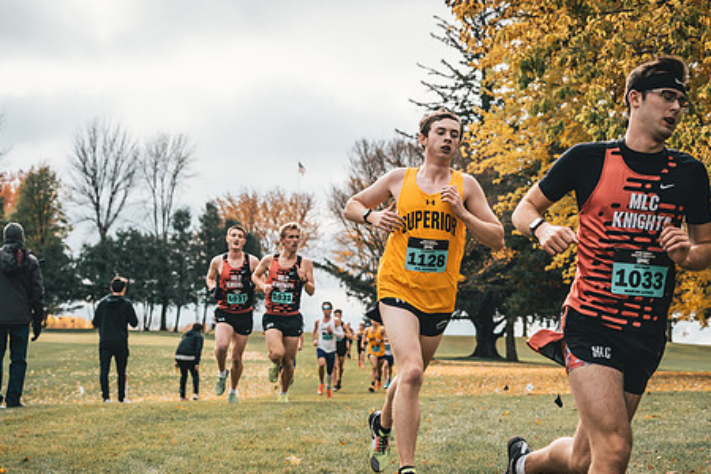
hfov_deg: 19.5
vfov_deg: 13.0
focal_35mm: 105
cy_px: 255
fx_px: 2074
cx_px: 390
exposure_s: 1/1250
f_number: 6.3
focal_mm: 78
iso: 400
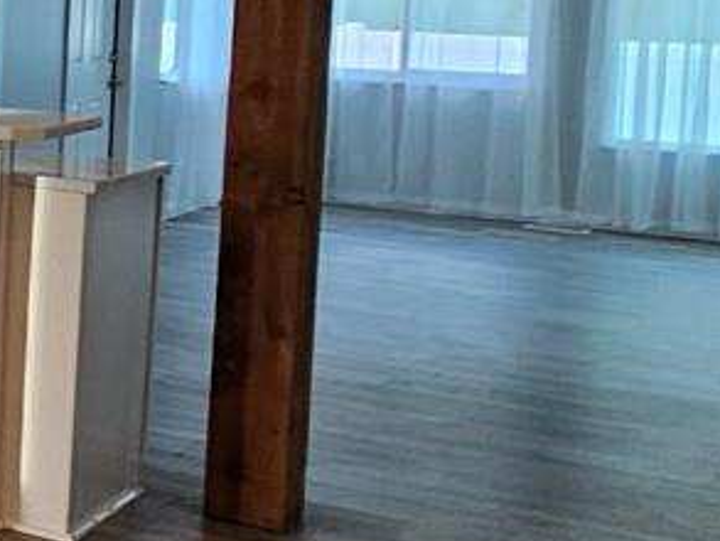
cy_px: 76
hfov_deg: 18.7
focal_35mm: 71
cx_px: -686
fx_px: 1477
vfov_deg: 20.4
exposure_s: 1/60
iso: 100
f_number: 2.2
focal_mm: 2.2
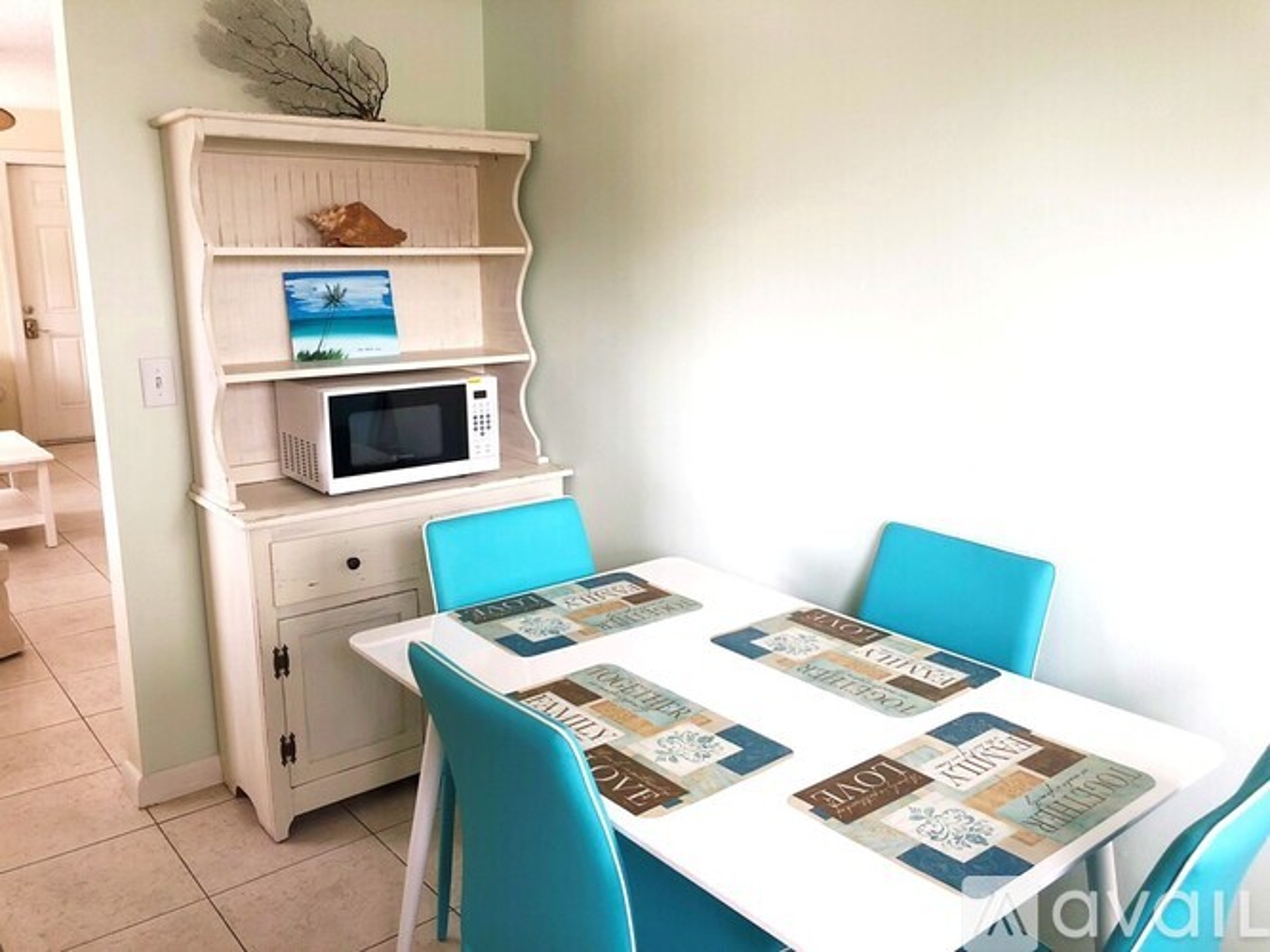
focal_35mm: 28
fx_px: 1027
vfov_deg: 49.7
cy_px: 476
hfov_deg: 63.5
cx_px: 635
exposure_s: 1/24
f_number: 1.8
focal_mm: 4
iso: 40
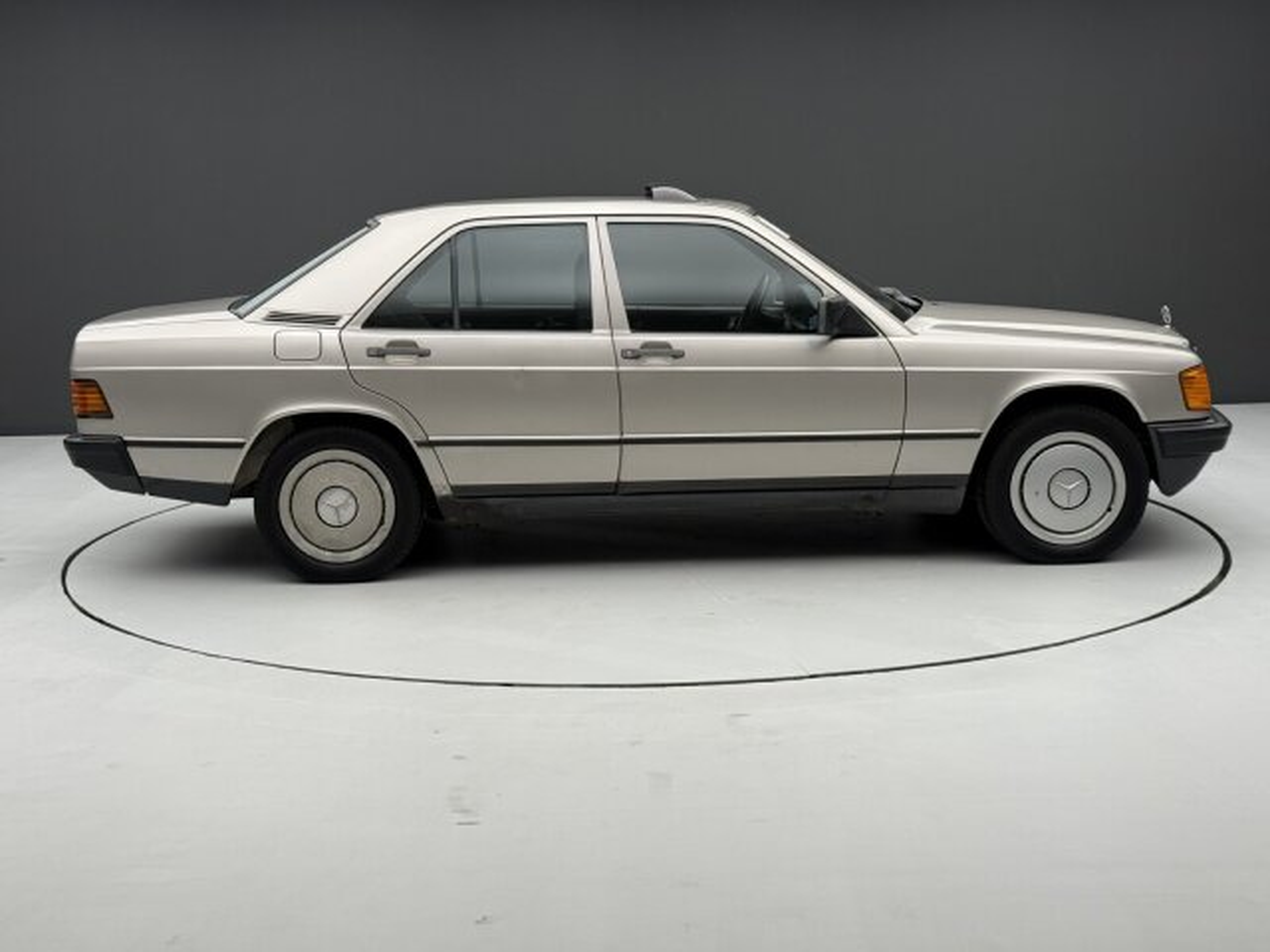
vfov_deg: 30.3
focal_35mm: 48
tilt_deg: -9.4
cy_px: 476
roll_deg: +0.8
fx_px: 1761
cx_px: 635
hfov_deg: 39.7
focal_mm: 6.76
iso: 100
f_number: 1.78
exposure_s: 1/100
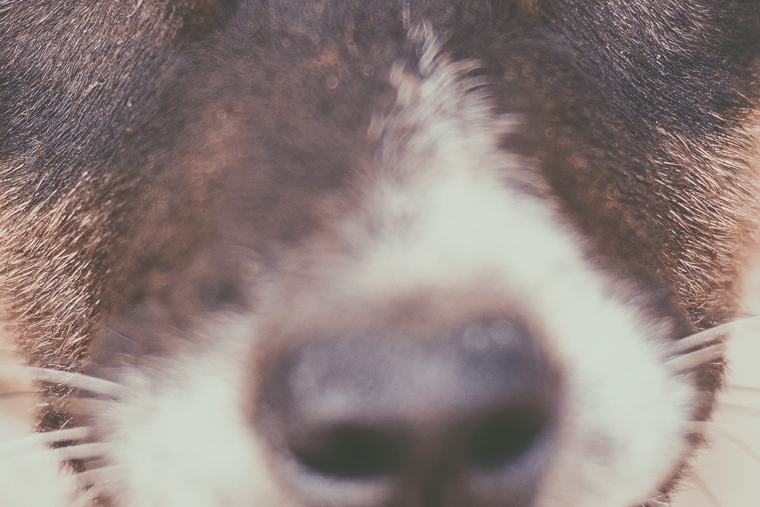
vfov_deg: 5.7
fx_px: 5130
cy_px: 172
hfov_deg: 8.5
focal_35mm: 243
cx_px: 300
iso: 200
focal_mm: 50
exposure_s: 1/640
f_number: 2.2
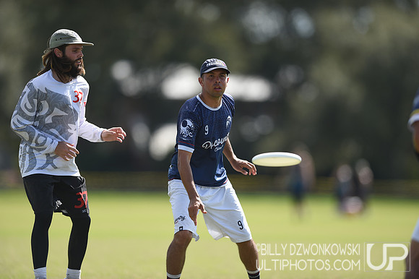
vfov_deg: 3.4
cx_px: 210
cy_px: 140
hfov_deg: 5.2
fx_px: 4653
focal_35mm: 400
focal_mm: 400
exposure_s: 1/2500
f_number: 2.8
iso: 200
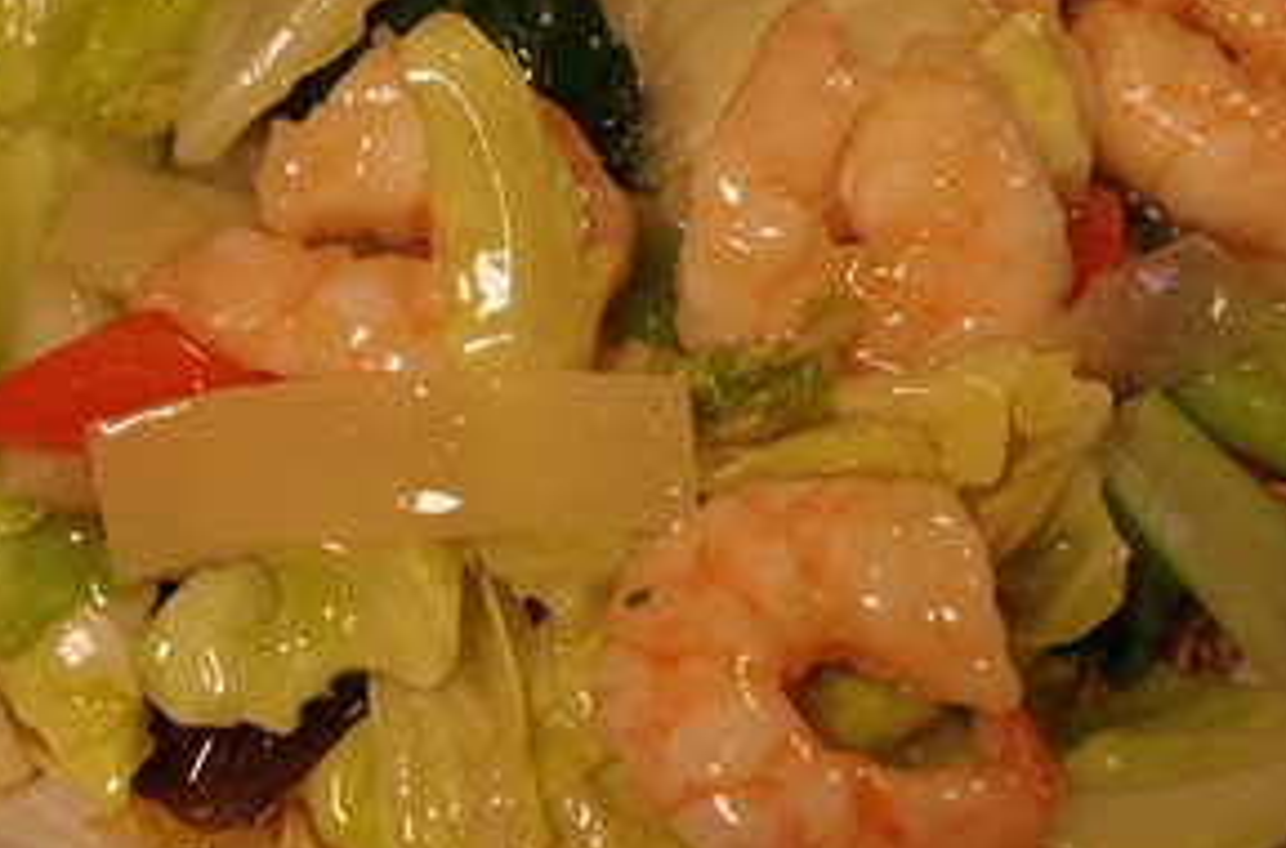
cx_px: 636
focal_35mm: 90
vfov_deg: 15.1
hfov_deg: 22.7
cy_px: 348
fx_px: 3199
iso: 800
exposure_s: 1/25
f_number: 7.1
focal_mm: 35
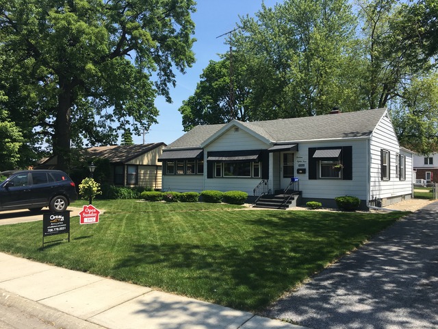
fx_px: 367
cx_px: 219
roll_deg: -0.9
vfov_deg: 48.2
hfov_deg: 61.7
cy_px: 164
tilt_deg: +2.3
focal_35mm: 29
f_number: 2.2
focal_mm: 4.15
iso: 25
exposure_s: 1/1282
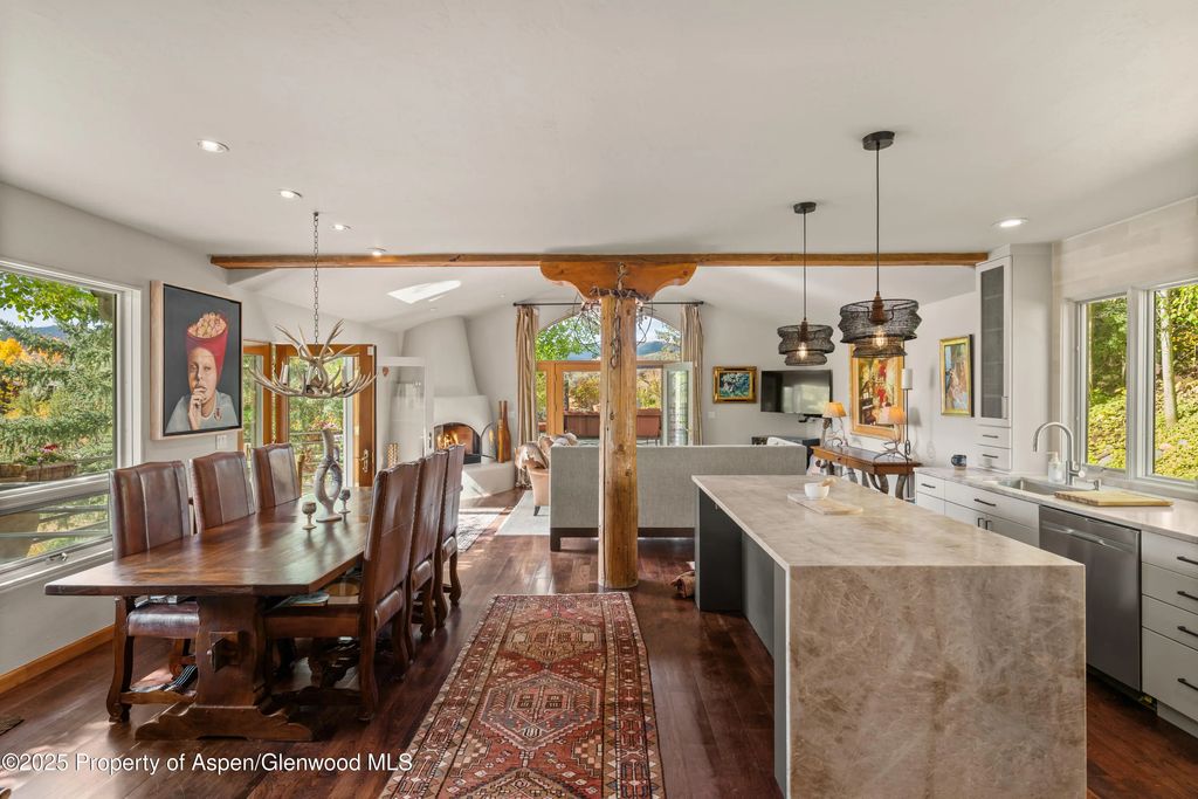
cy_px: 400
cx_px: 599
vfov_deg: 70.5
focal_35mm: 17
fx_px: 566
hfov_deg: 93.3
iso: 125
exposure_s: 1/2.5
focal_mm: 17
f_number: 7.1
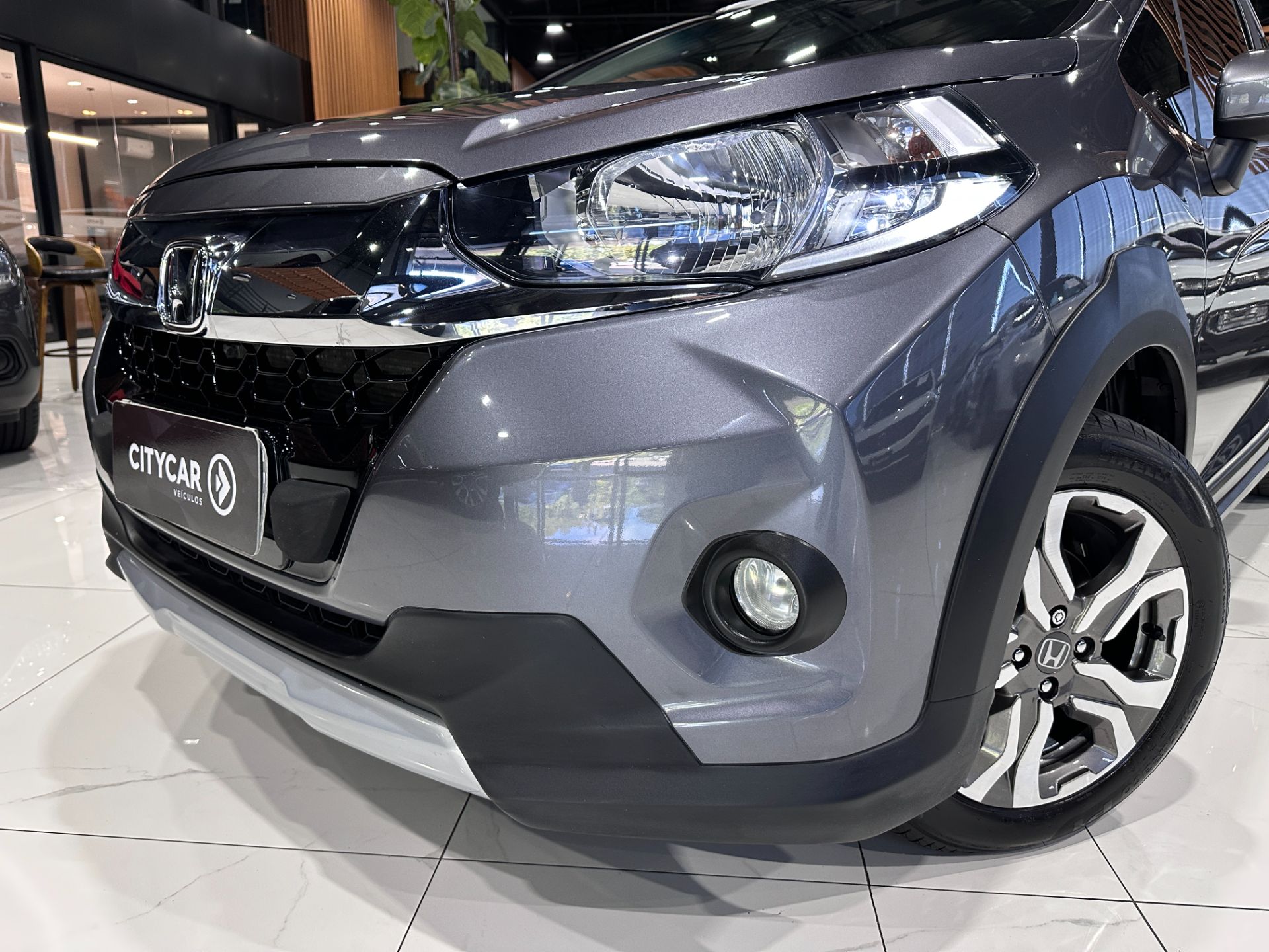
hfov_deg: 71.6
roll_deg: -0.7
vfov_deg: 56.8
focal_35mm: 24
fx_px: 880
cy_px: 476
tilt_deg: -13.1
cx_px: 634
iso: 200
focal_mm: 6.86
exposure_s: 1/101
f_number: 1.78
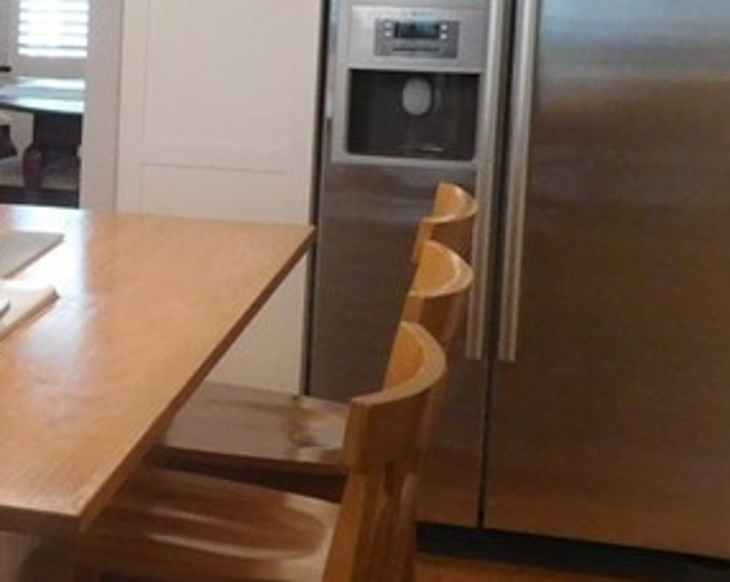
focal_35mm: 98
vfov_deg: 15.6
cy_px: 197
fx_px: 2114
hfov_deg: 17.5
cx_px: -383
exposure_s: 1/30
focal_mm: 4.9
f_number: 3.2
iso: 400
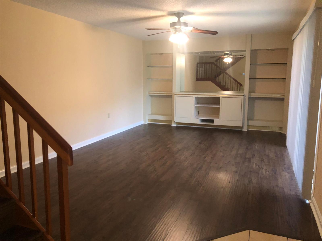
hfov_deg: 63.4
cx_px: 161
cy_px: 120
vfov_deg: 49.7
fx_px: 260
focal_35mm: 28
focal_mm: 4
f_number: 1.8
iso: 100
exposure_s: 1/15
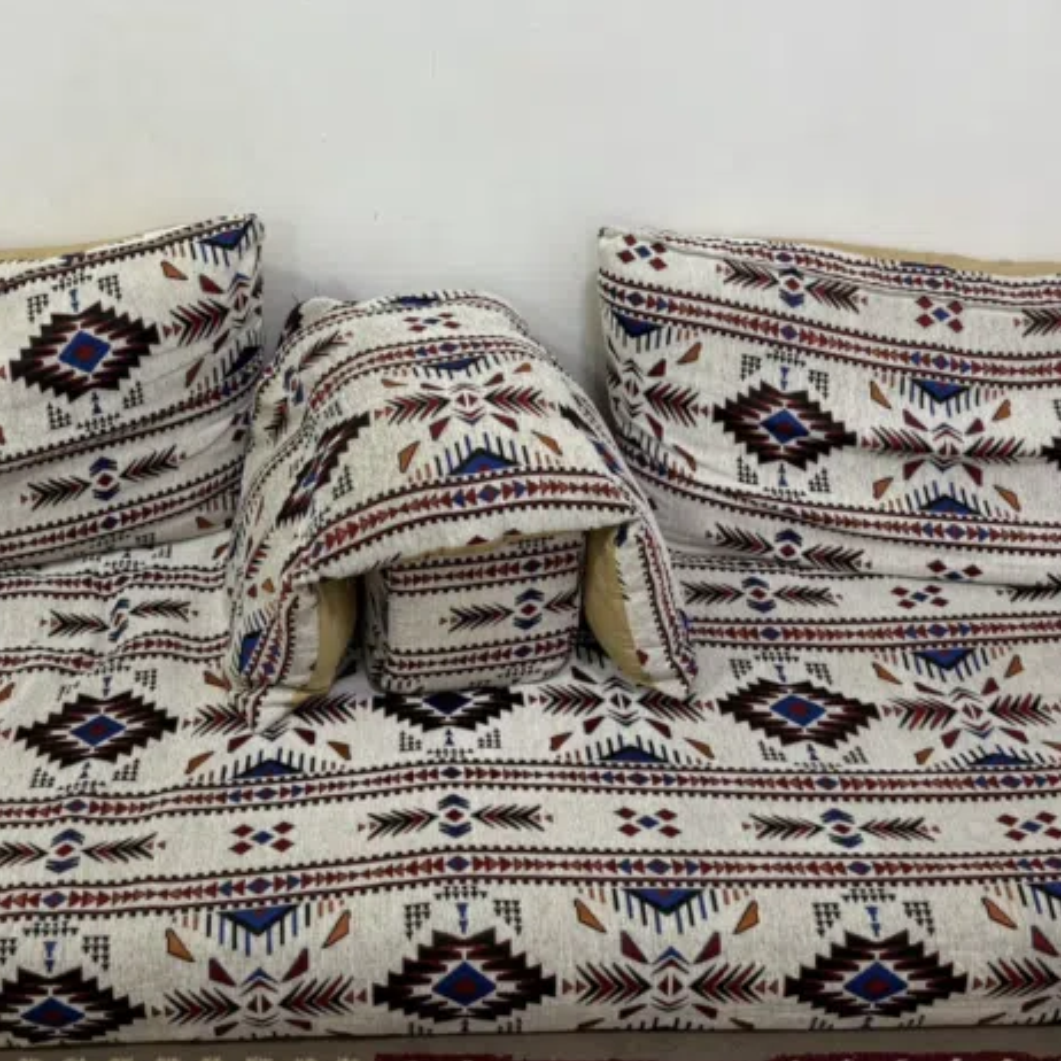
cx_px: 420
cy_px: 326
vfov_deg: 35.6
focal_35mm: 47
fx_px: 1630
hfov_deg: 35.9
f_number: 1.78
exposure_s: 1/50
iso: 160
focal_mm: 6.76
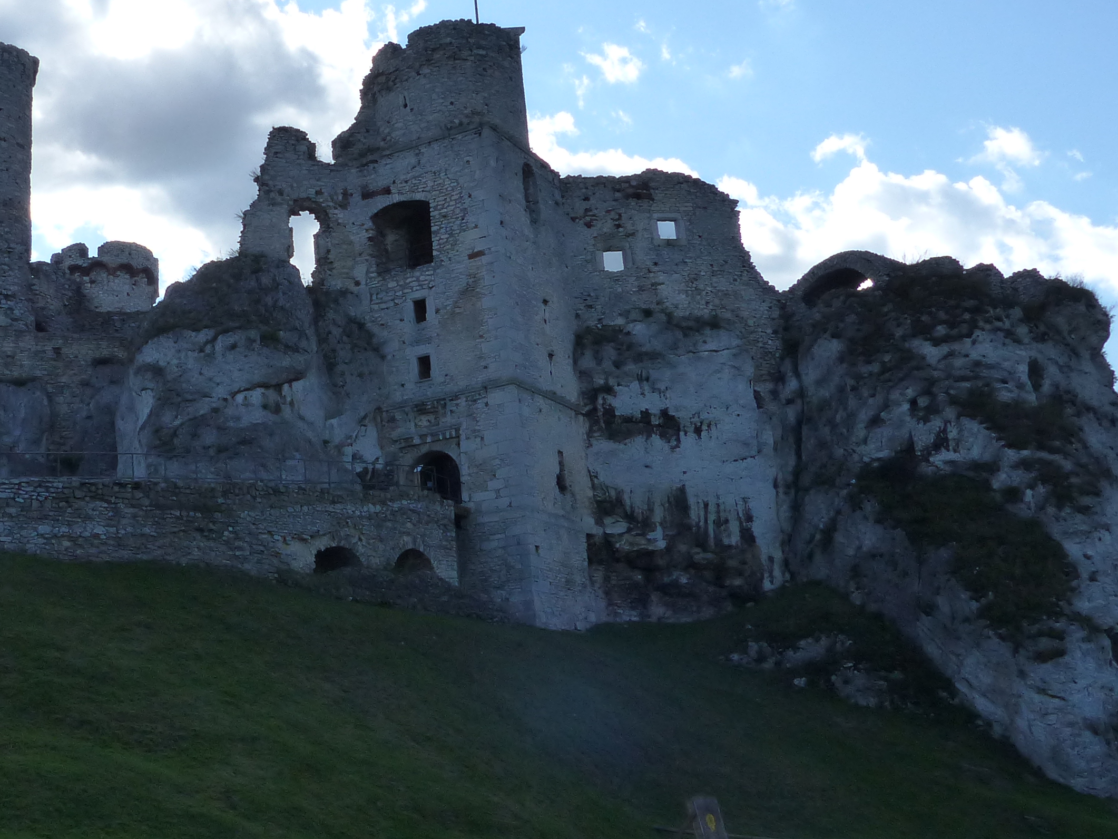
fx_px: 1583
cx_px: 348
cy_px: 295
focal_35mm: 49
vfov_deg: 29.5
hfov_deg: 38.3
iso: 160
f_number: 4
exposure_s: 1/1000
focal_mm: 4.5
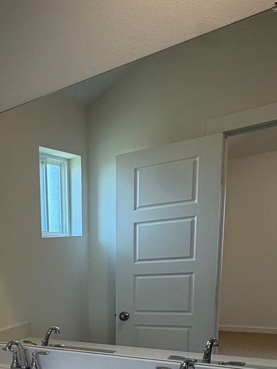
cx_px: -55
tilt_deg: -10.5
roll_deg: +3.8
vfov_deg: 44.1
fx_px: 406
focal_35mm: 38
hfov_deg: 31.6
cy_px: 341
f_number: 2.2
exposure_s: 1/120
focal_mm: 2.22
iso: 125
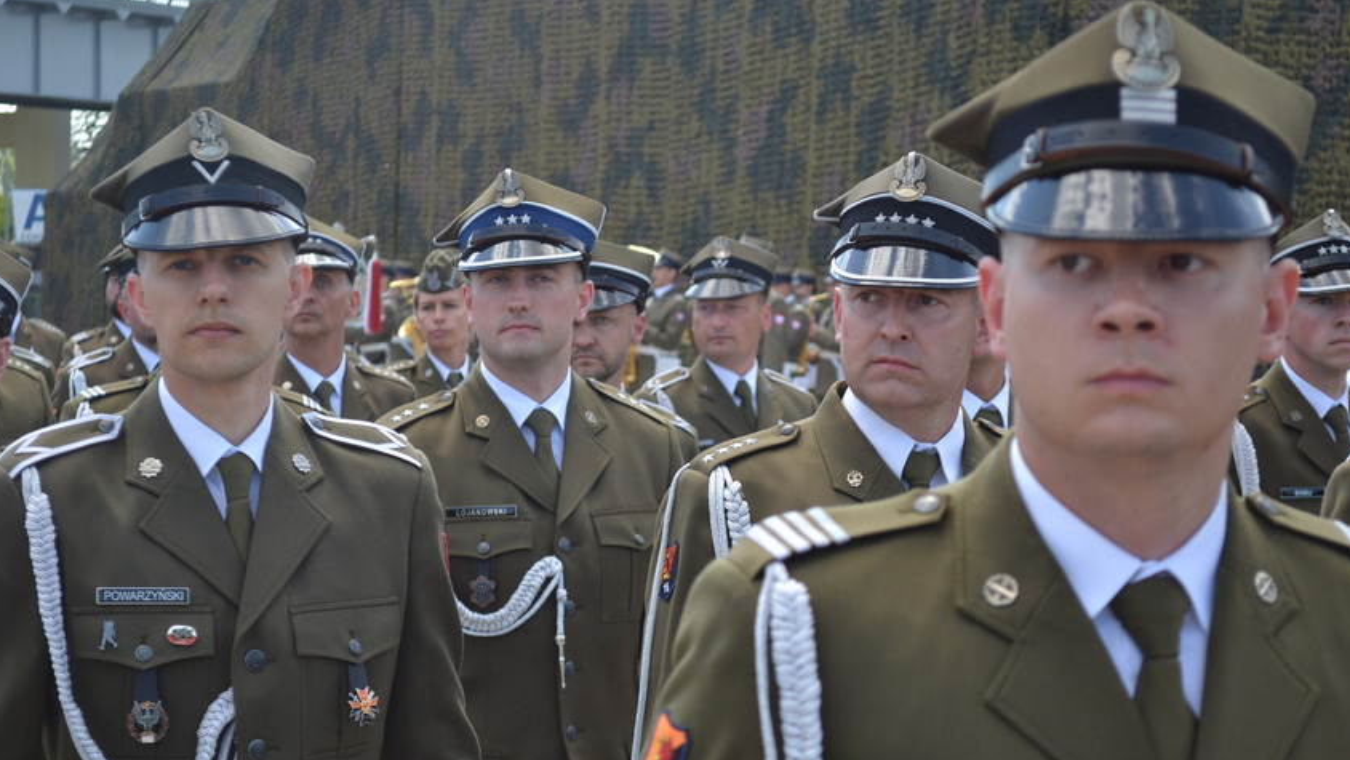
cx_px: 674
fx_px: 3134
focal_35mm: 88
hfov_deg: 24.3
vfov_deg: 13.8
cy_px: 389
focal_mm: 55
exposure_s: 1/500
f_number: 5.6
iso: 450
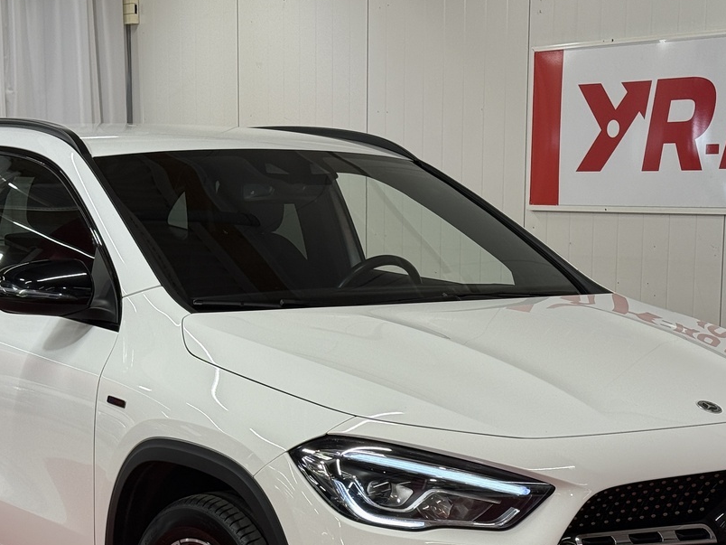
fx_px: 1804
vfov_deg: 17.0
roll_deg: -0.1
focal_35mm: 86
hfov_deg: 22.8
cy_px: 460
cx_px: 330
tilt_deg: -7.9
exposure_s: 1/136
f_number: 1.78
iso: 50
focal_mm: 6.76
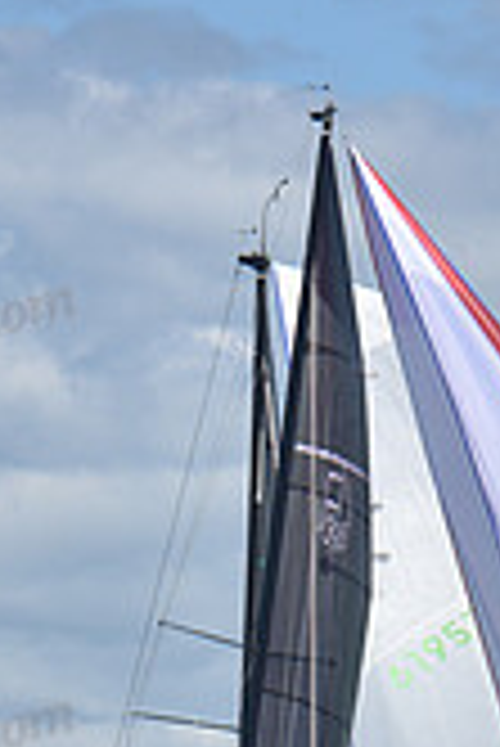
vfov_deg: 3.0
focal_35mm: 697
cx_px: 309
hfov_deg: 2.0
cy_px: 954
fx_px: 14490
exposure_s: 1/800
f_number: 11
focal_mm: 200
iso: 250
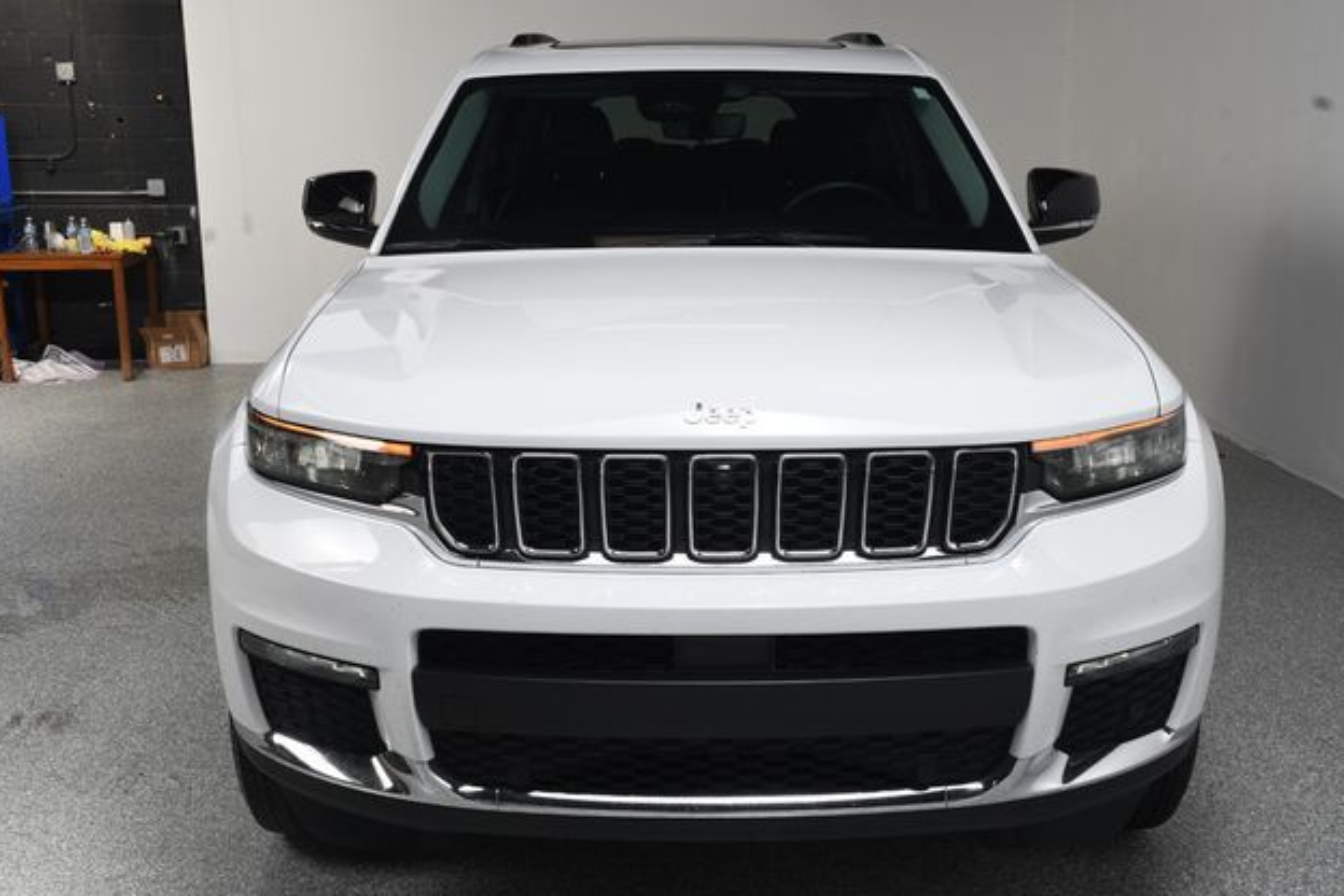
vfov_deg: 33.4
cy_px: 442
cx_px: 681
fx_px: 1493
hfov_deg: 48.5
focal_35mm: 40
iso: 100
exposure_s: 1/160
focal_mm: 26
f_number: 13
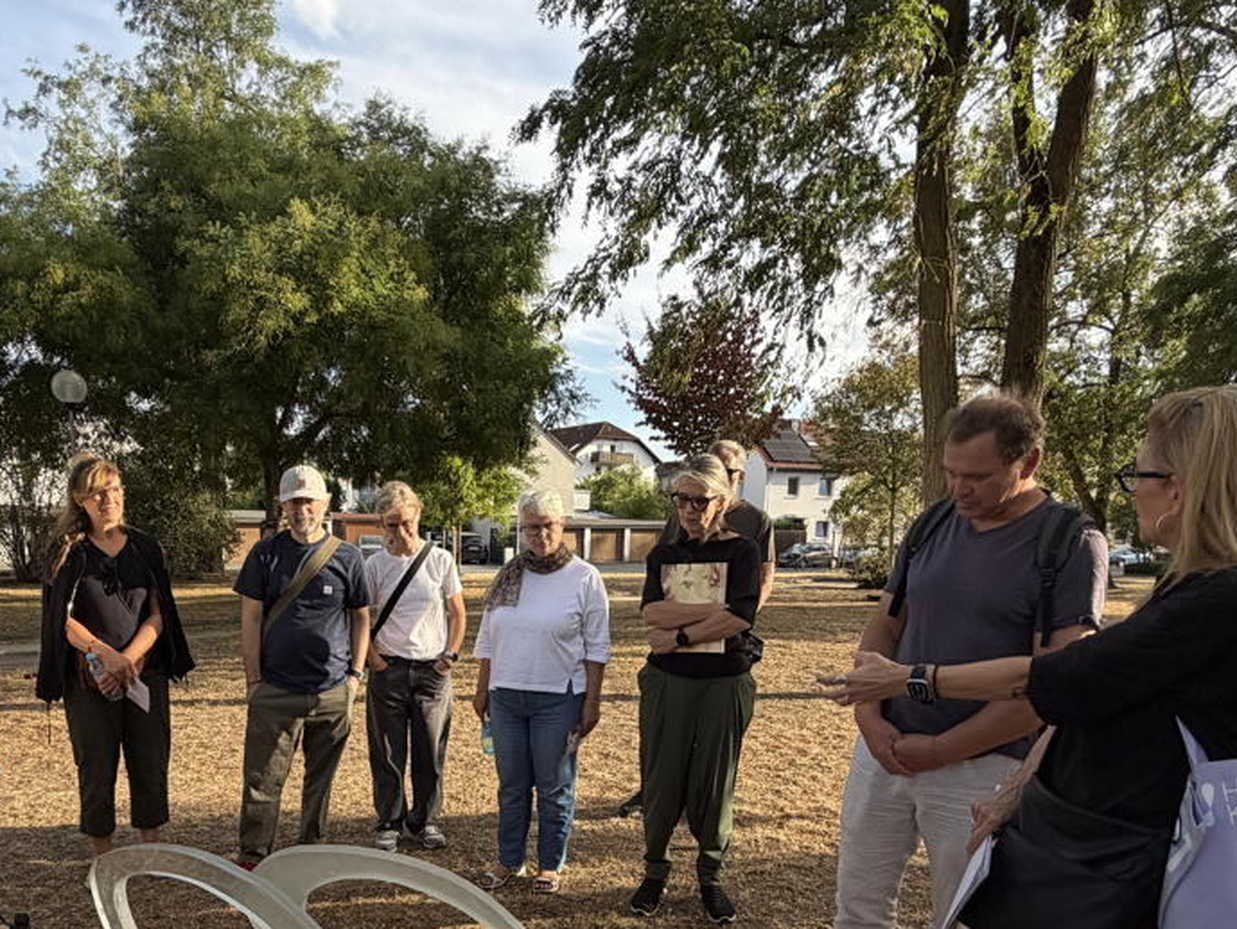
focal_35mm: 26
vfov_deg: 50.8
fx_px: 929
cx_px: 504
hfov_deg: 66.7
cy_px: 701
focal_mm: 2.22
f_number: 2.2
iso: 32
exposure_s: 1/770
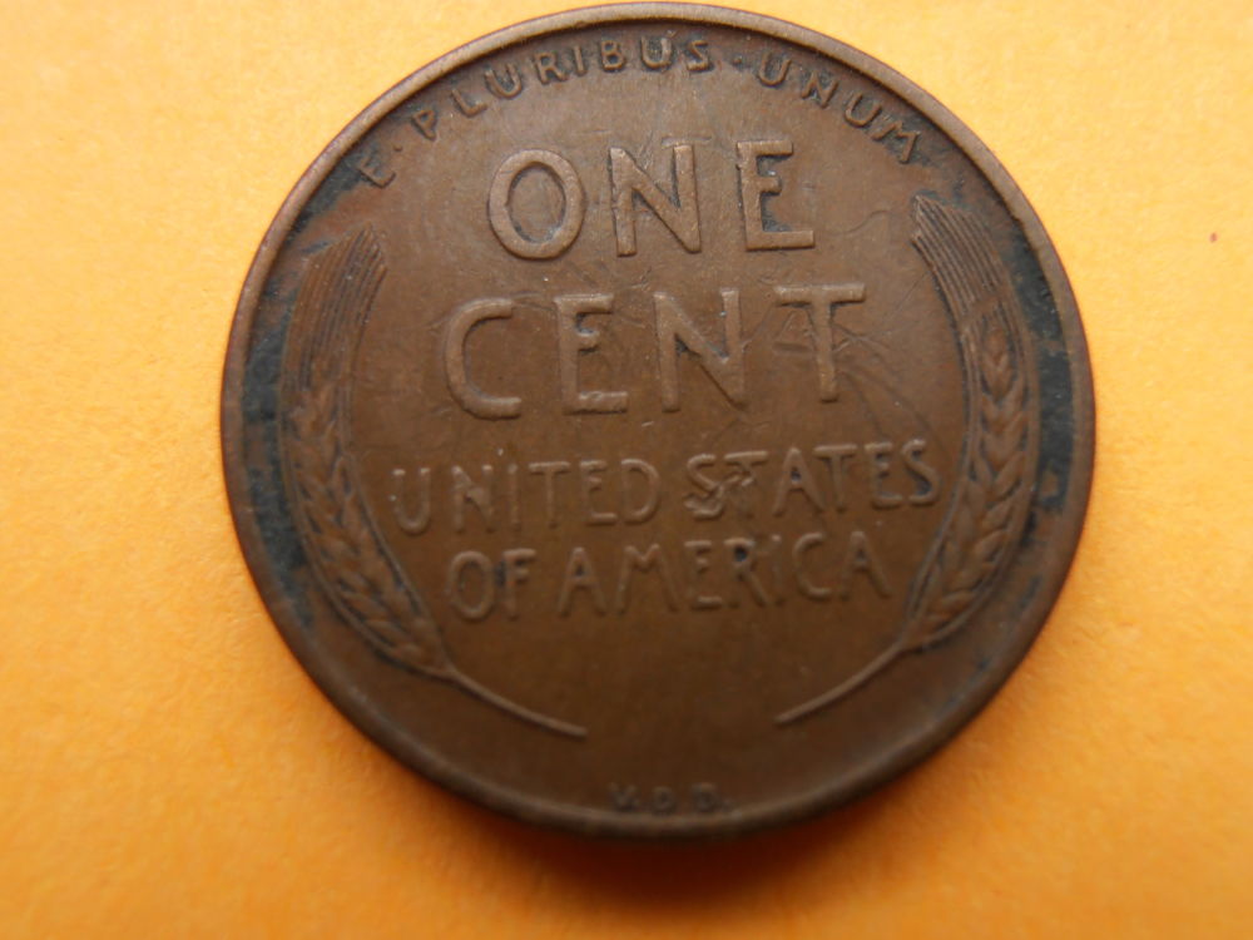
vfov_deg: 38.7
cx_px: 626
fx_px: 1339
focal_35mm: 37
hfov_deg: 50.1
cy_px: 470
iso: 80
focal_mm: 6.61
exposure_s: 1/40
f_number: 3.9
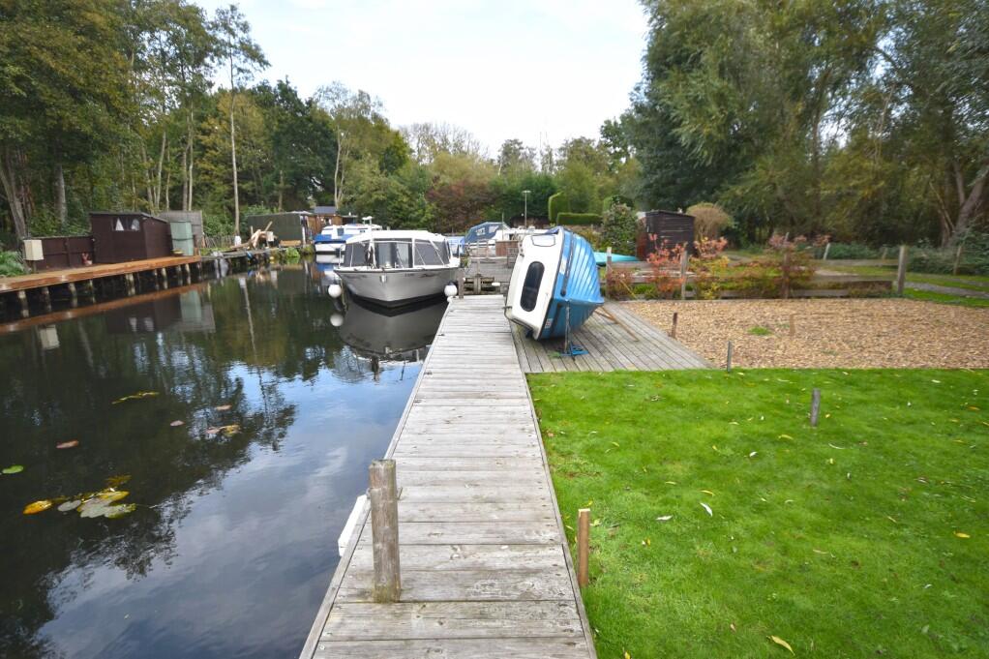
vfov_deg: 63.2
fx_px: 536
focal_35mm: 20
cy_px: 330
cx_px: 494
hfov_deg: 85.4
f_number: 5.6
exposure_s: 1/125
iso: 200
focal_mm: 13
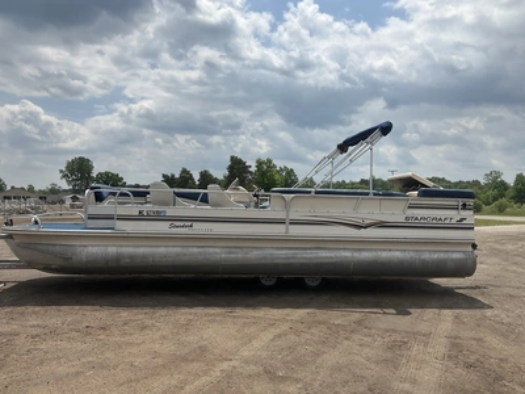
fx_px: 440
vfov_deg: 48.2
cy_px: 197
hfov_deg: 61.7
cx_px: 262
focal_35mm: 29
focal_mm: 3
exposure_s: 1/4065
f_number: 1.8
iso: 25
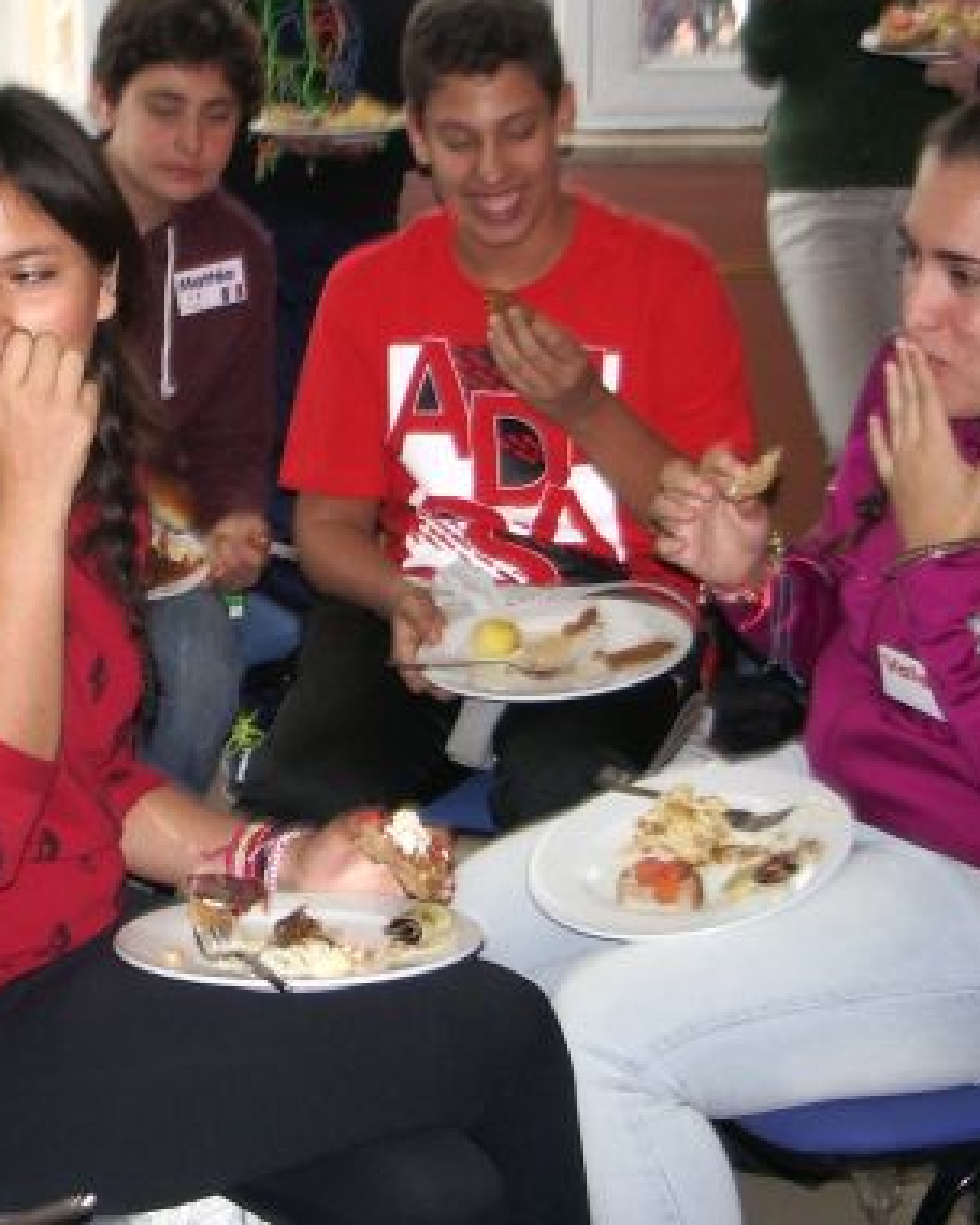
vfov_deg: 26.4
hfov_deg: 21.1
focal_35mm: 72
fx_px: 2610
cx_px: 277
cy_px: 593
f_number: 2.6
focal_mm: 5.8
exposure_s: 1/40
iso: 100
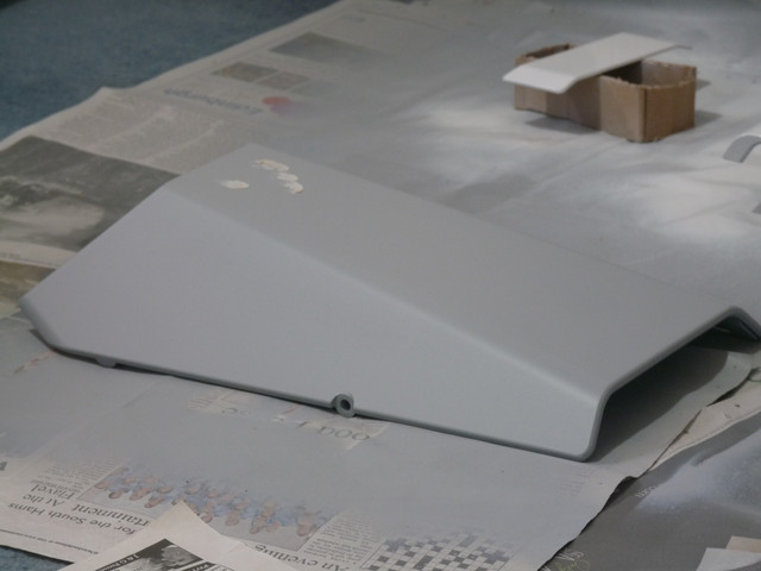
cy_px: 286
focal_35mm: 142
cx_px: 380
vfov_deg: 10.4
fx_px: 3122
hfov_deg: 13.9
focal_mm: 25.2
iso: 200
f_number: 3.6
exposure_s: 1/6
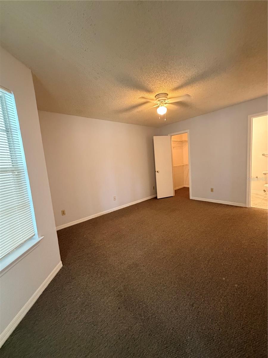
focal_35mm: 14
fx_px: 145
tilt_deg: -6.5
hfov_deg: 85.7
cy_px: 179
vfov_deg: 102.1
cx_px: 134
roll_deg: +3.9
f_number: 2.2
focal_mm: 2.22
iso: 640
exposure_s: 1/60
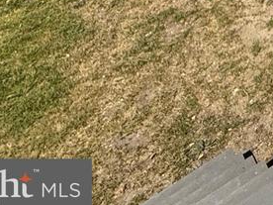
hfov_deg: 15.8
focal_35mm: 73
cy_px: -319
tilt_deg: -10.1
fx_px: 576
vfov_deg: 13.3
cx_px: 630
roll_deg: -1.5
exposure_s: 1/1961
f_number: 2.2
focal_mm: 2.22
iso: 50
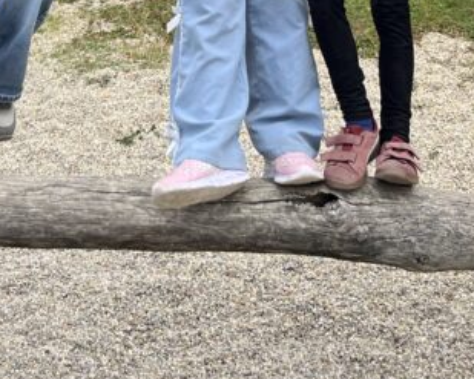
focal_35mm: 84
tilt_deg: -6.5
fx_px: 1178
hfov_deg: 22.8
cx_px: 233
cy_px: -163
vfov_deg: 16.8
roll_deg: +2.9
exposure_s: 1/320
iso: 50
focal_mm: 5.1
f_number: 1.6
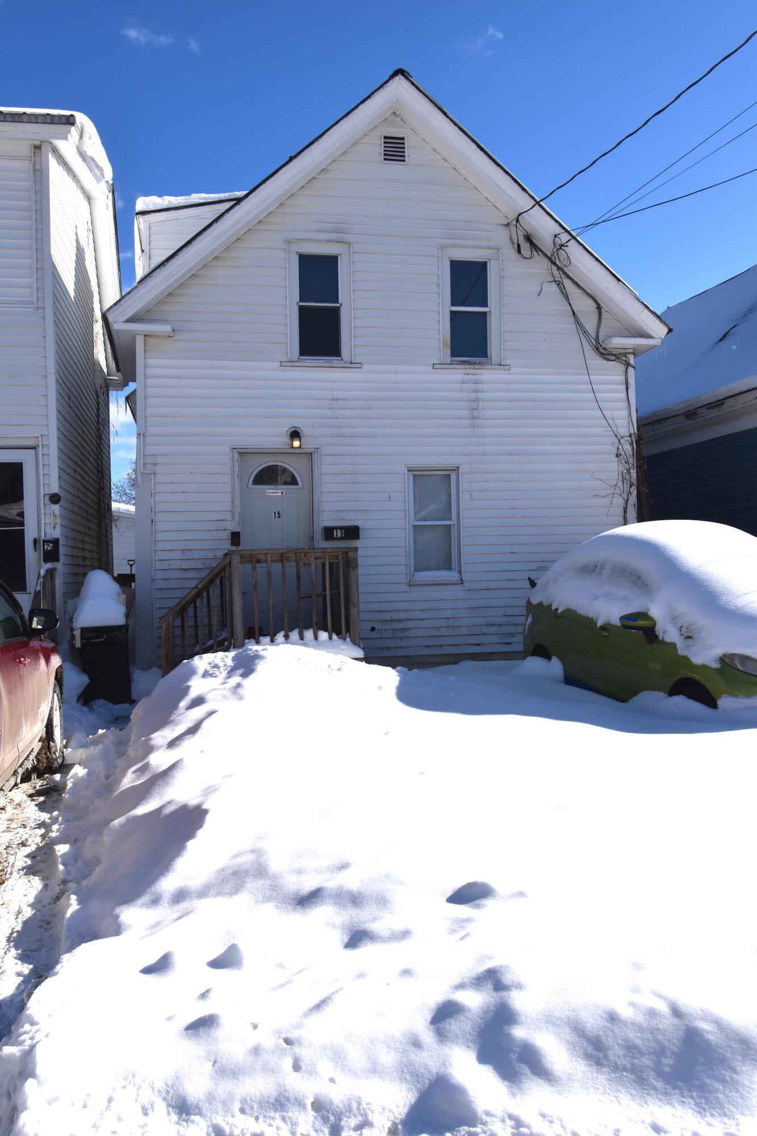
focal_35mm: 30
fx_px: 946
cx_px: 378
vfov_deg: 61.9
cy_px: 568
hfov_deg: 43.6
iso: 200
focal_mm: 20
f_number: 13
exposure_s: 1/500
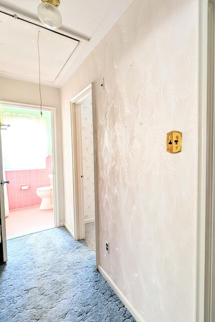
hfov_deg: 65.7
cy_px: 161
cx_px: 163
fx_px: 152
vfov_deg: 93.3
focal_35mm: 17
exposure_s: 1/79.2
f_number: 1.7
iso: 87
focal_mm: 2.02
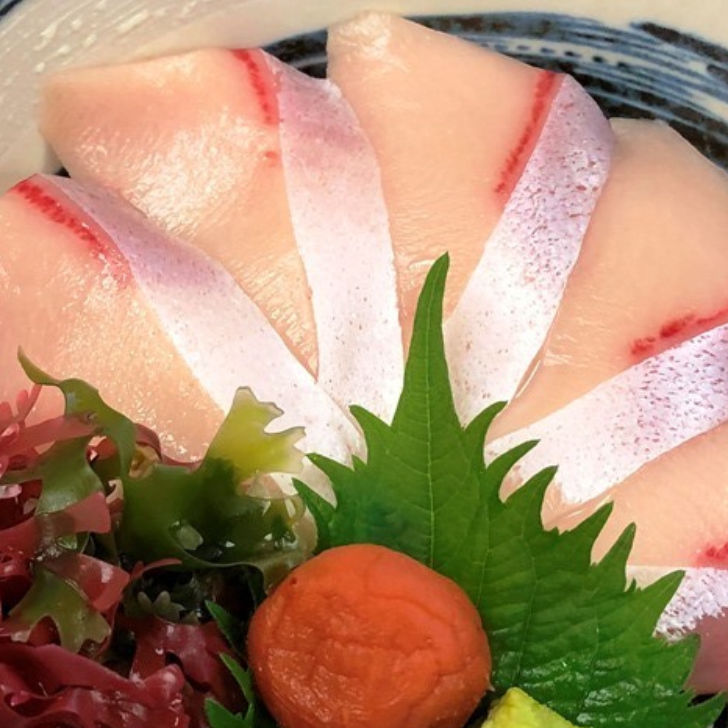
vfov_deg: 48.4
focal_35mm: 34
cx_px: 473
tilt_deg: -63.3
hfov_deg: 47.8
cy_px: 373
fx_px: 809
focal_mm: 4
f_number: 1.8
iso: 40
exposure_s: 1/30
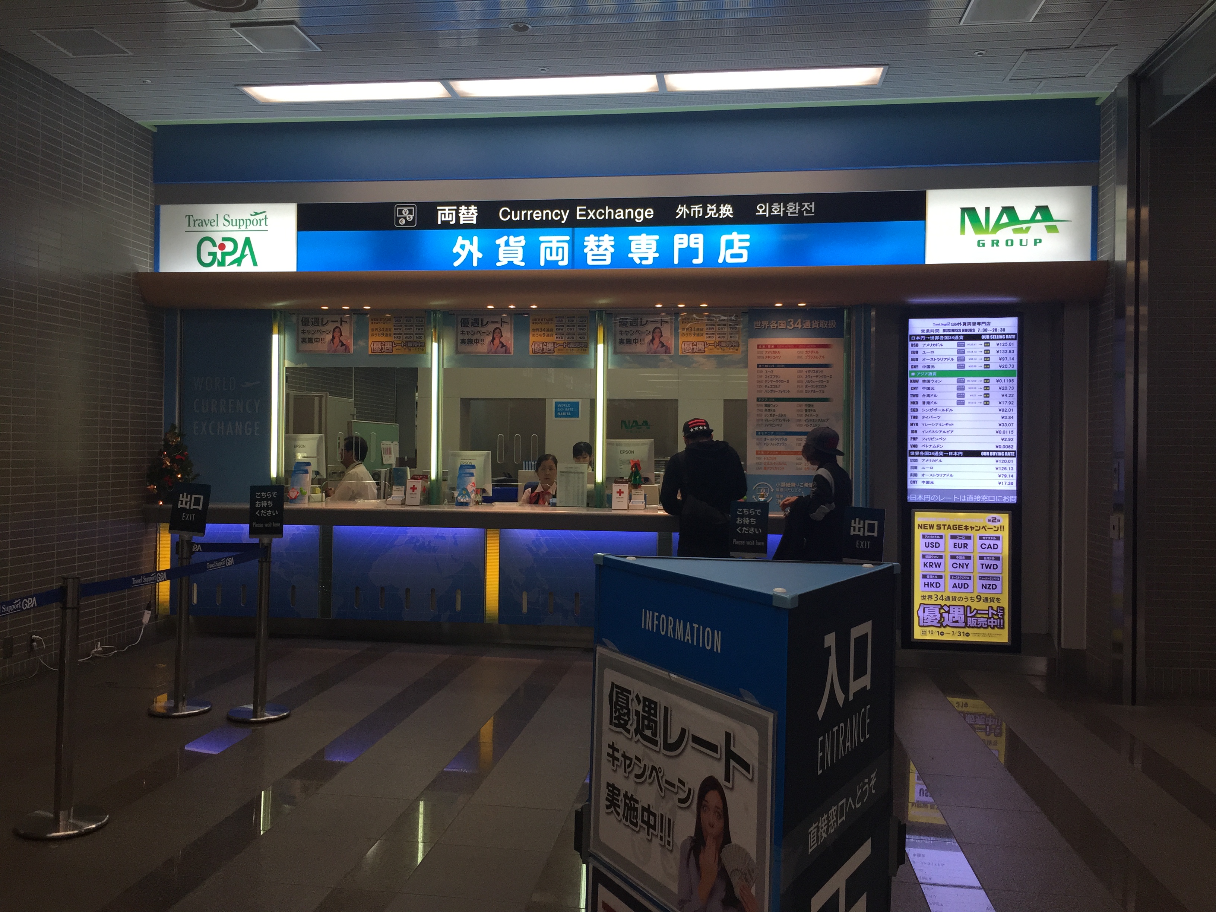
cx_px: 608
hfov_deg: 61.7
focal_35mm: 29
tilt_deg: +0.0
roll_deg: -0.6
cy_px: 456
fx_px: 1019
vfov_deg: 48.2
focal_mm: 4.15
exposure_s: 1/120
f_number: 2.2
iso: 50
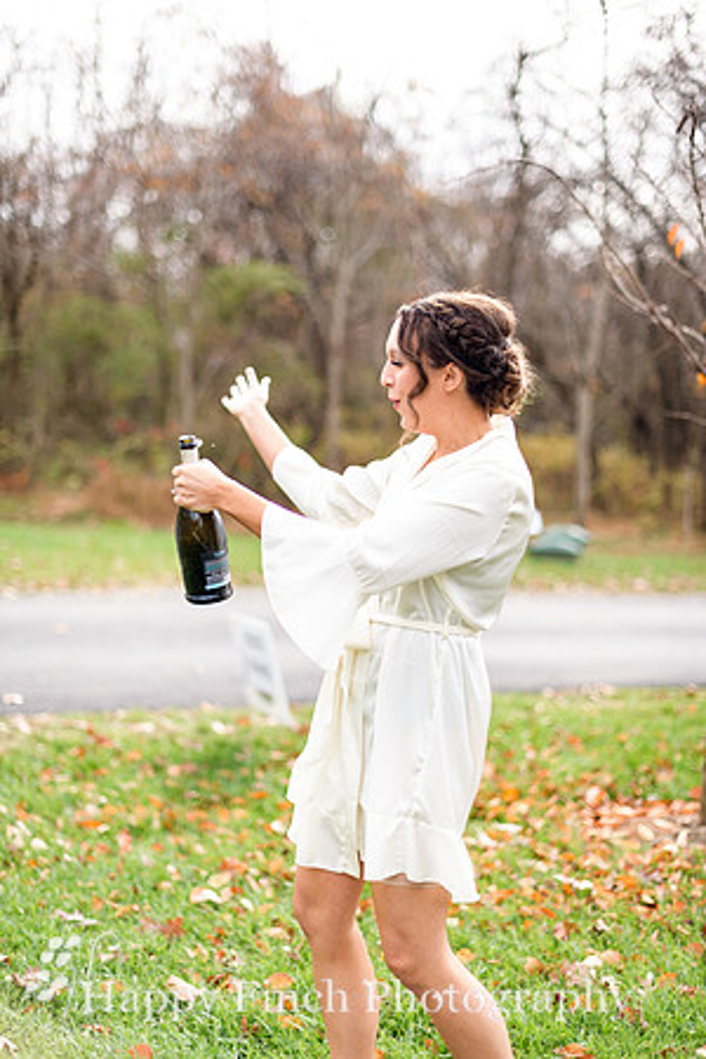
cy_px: 530
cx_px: 353
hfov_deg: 27.0
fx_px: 1471
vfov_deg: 39.6
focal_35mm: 50
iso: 400
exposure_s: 1/1000
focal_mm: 50
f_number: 1.8
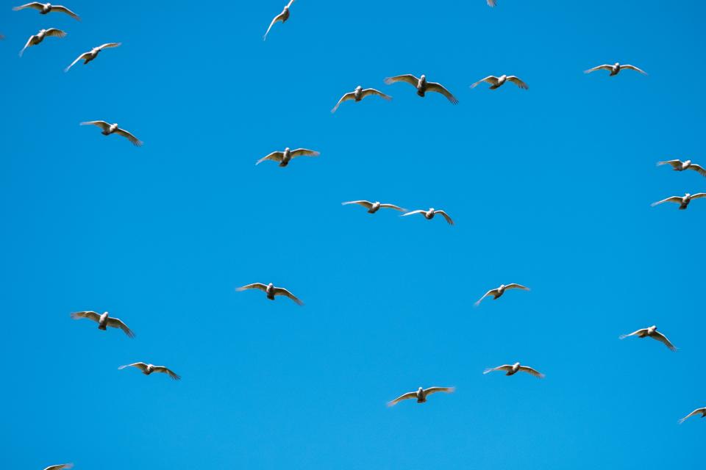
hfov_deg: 3.4
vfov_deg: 2.3
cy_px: 235
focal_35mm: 600
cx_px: 353
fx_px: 11766
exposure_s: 1/1600
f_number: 8
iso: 400
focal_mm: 400
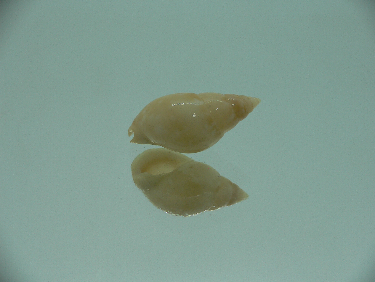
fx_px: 379
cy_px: 141
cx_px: 188
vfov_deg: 40.7
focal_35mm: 35
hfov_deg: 52.6
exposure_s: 1/80
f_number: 2.8
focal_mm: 4.6
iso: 80
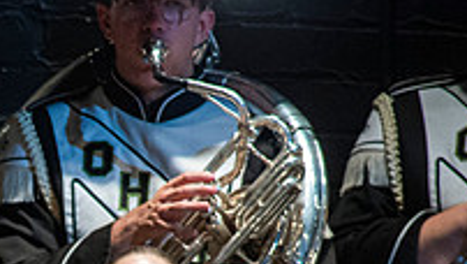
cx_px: -88
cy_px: 421
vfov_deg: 0.7
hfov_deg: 1.2
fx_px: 22307
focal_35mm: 1800
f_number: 5.6
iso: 5000
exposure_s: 1/400
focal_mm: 600
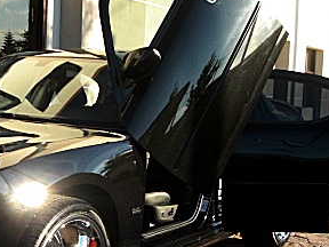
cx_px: 43
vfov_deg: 18.4
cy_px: 175
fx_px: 760
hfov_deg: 23.9
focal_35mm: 80
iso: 50
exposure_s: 1/250
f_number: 2.8
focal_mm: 6.3
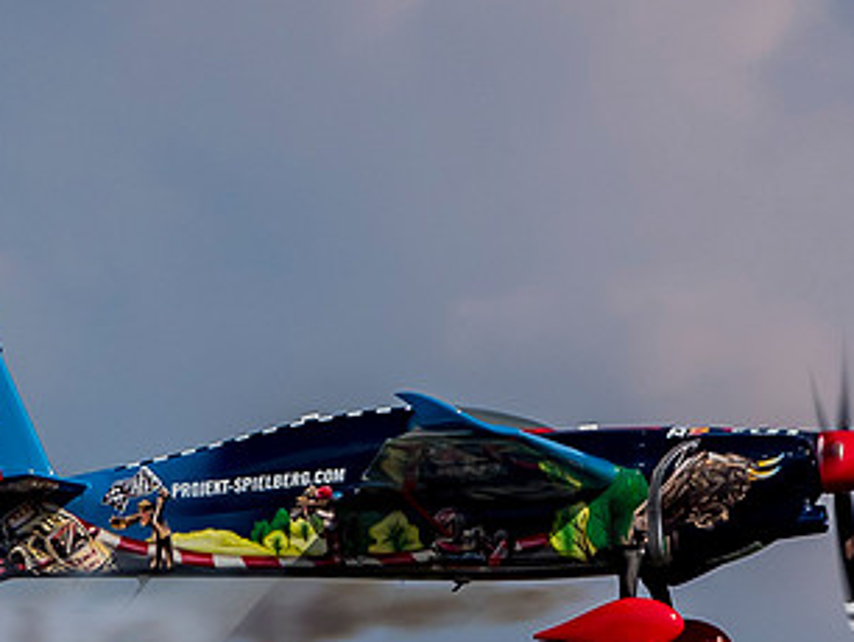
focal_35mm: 2179
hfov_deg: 0.9
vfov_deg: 0.7
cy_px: 379
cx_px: 585
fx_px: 53800
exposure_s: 1/500
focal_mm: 280
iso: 200
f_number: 11
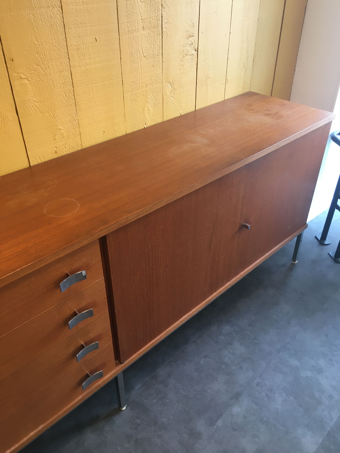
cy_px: 226
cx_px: 170
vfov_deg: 61.7
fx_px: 380
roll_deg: -1.3
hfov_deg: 48.2
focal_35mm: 29
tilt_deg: -35.2
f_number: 2.2
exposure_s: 1/33
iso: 100
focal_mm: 4.15
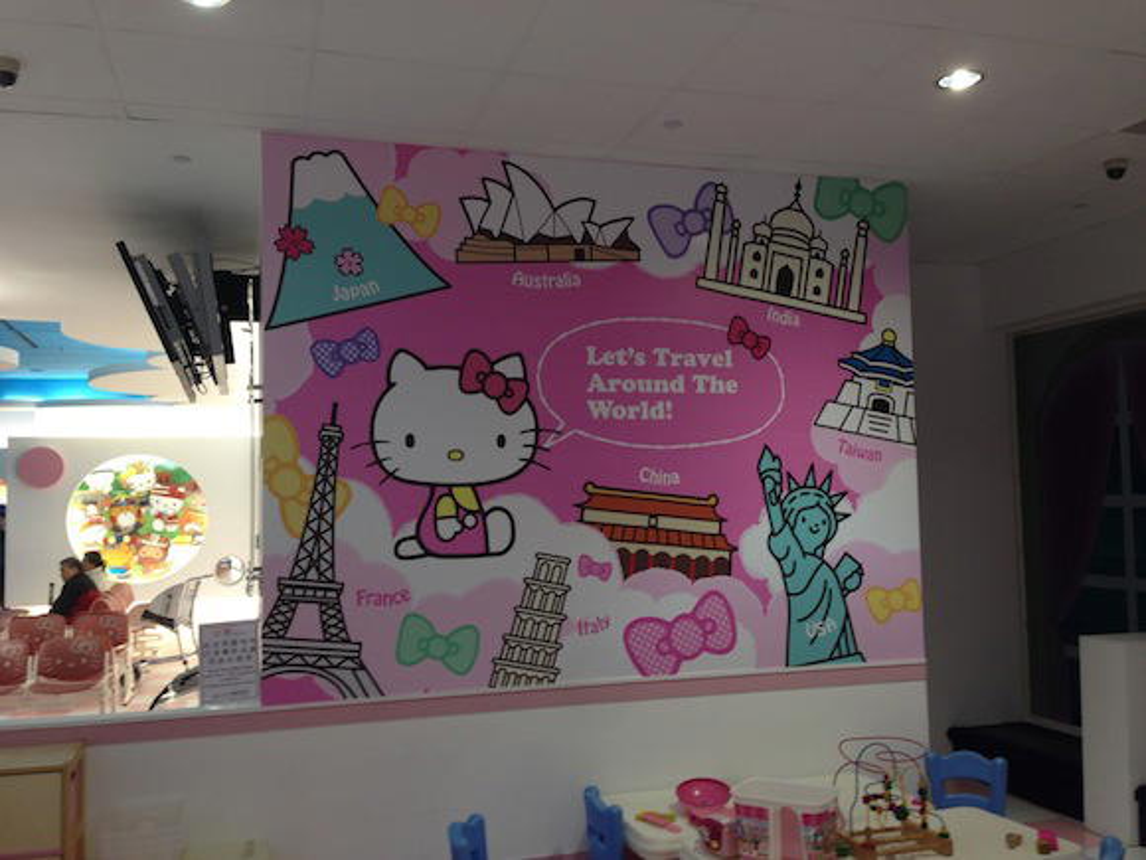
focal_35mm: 33
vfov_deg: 42.9
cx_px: 573
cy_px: 430
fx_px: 1093
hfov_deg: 55.4
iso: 50
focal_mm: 4.12
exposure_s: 1/20
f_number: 2.4
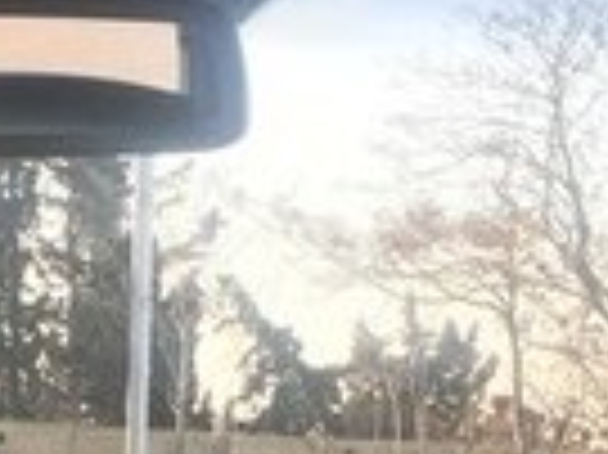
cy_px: 771
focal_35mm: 142
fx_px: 2492
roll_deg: -2.5
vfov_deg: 10.0
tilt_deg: -6.5
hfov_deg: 13.8
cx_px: 54
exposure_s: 1/218
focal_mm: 4.15
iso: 32
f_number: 2.2
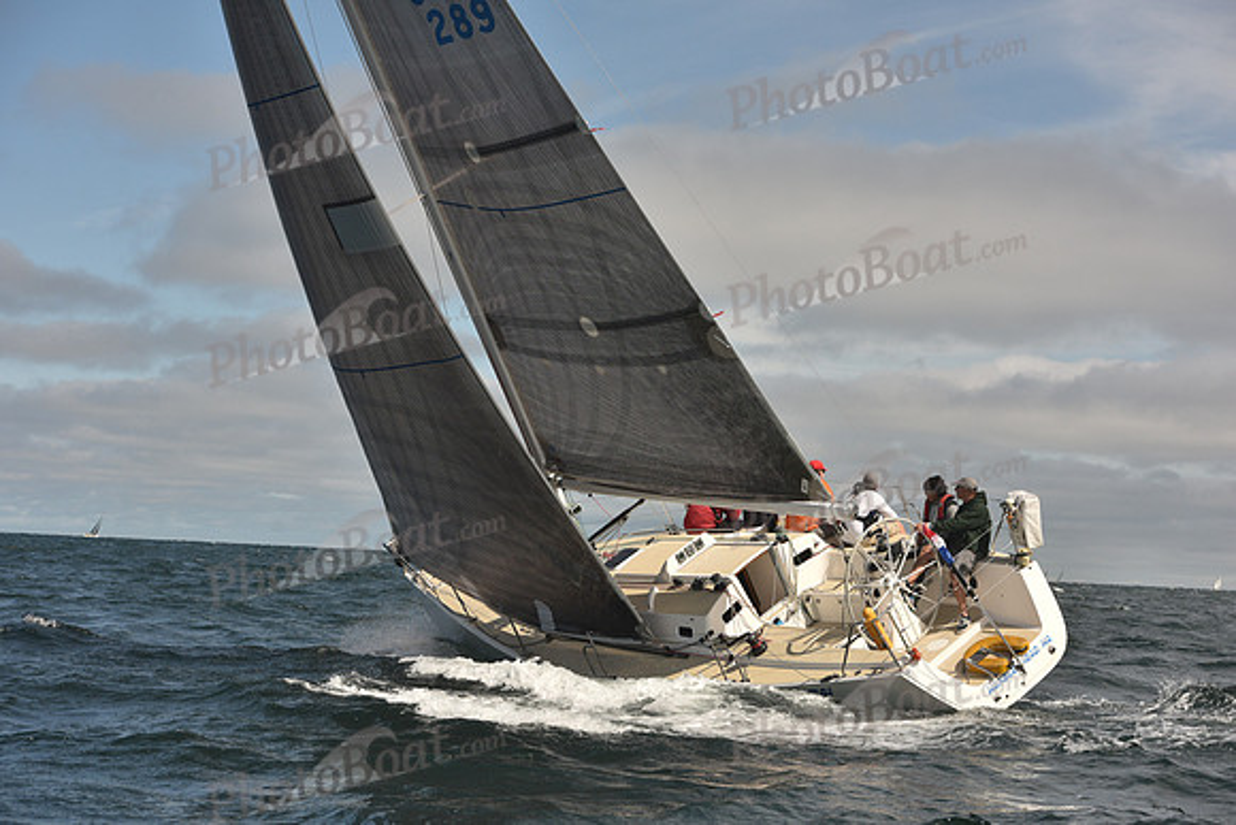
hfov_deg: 28.8
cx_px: 618
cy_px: 412
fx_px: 2404
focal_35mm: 70
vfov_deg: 19.5
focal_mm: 70
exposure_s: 1/1000
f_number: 6.3
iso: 320
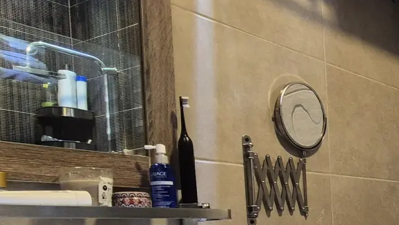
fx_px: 476
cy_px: 246
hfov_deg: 35.9
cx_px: 474
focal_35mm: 45
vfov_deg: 24.8
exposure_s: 1/60
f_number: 2.2
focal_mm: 2.2
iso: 200
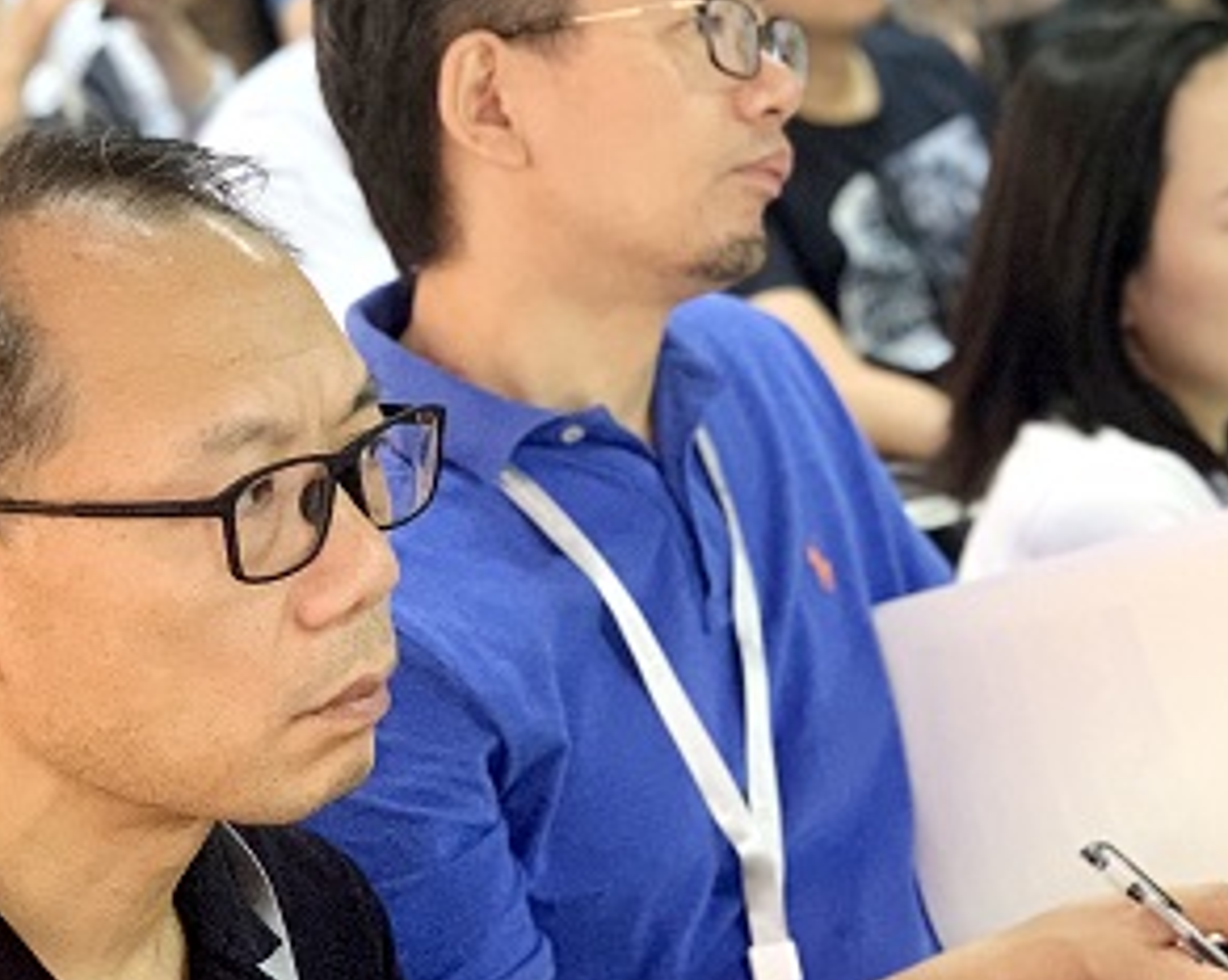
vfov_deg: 14.4
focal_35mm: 107
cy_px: 402
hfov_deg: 17.9
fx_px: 3885
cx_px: 759
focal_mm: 6
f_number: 2.4
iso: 250
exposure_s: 1/60
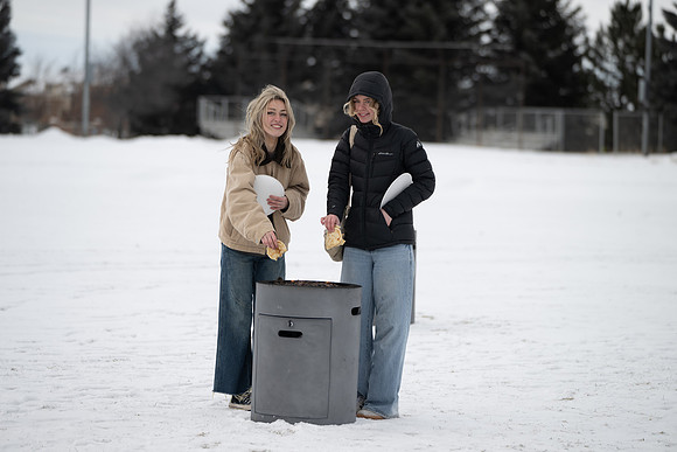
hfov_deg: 15.8
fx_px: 2445
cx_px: 338
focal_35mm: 130
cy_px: 226
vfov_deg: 10.6
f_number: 3.2
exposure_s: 1/800
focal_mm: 130
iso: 64
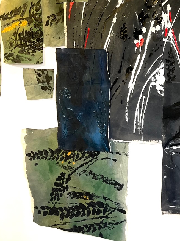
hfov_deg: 22.7
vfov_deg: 31.7
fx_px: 416
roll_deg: +1.1
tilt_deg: -2.9
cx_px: 206
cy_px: 63
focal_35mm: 60
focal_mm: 5.1
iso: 125
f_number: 1.6
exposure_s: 1/100
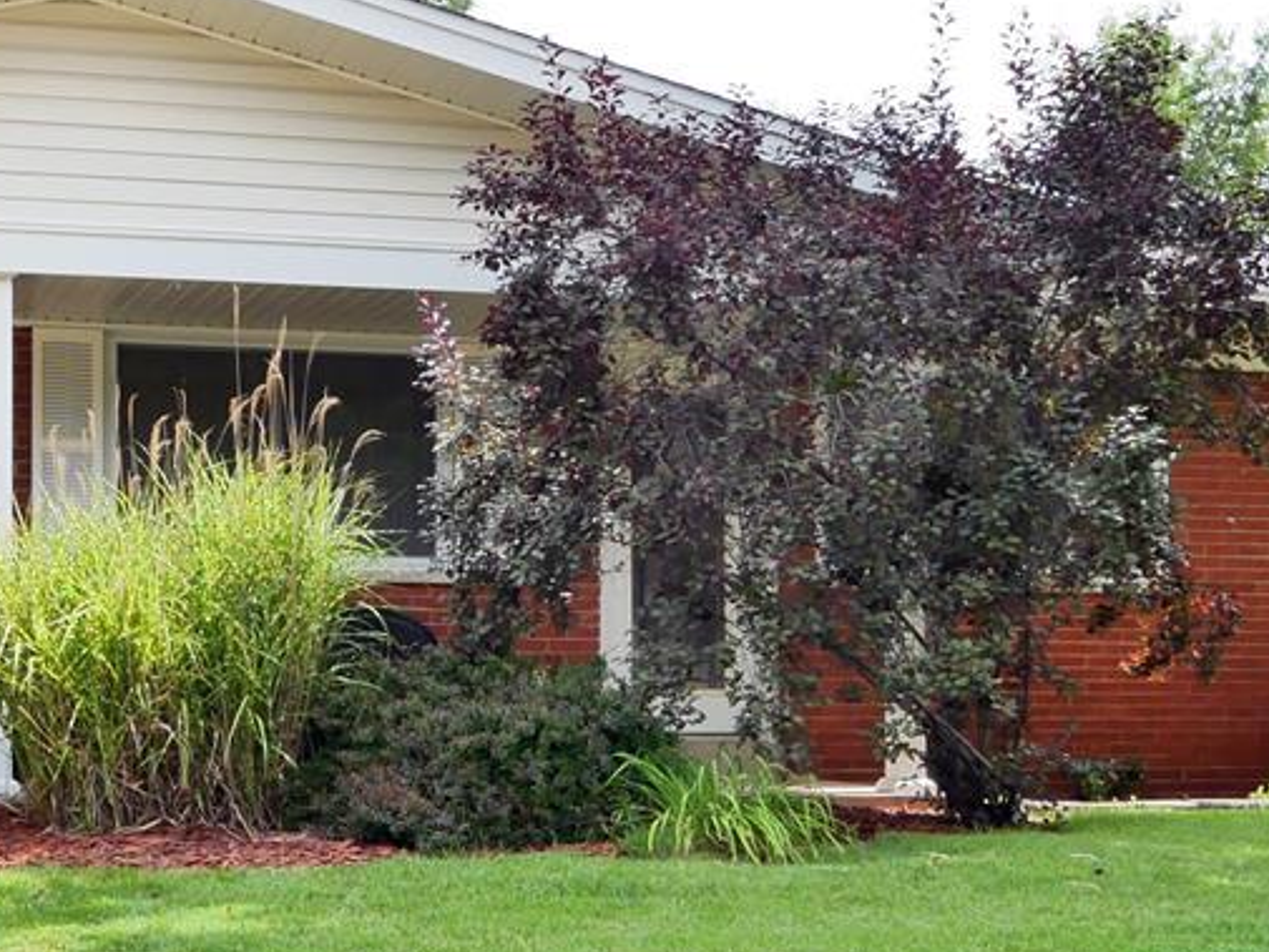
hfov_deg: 33.5
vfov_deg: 25.5
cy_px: 646
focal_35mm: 57
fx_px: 2090
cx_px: 446
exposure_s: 1/400
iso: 800
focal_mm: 9
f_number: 7.1
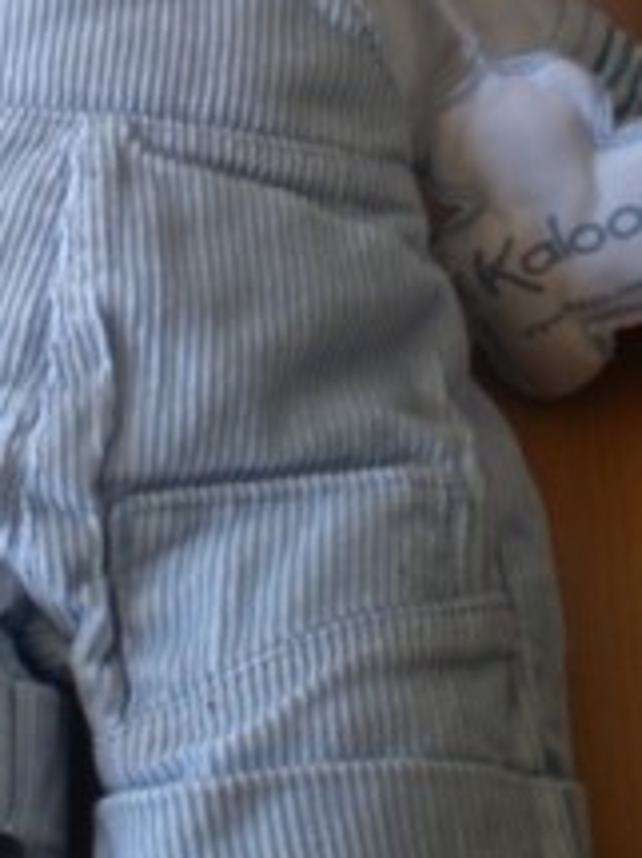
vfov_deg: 21.2
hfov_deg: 15.9
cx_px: 128
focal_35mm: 92
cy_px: 239
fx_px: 2277
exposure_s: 1/64.5
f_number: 3.1
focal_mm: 6.3
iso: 107
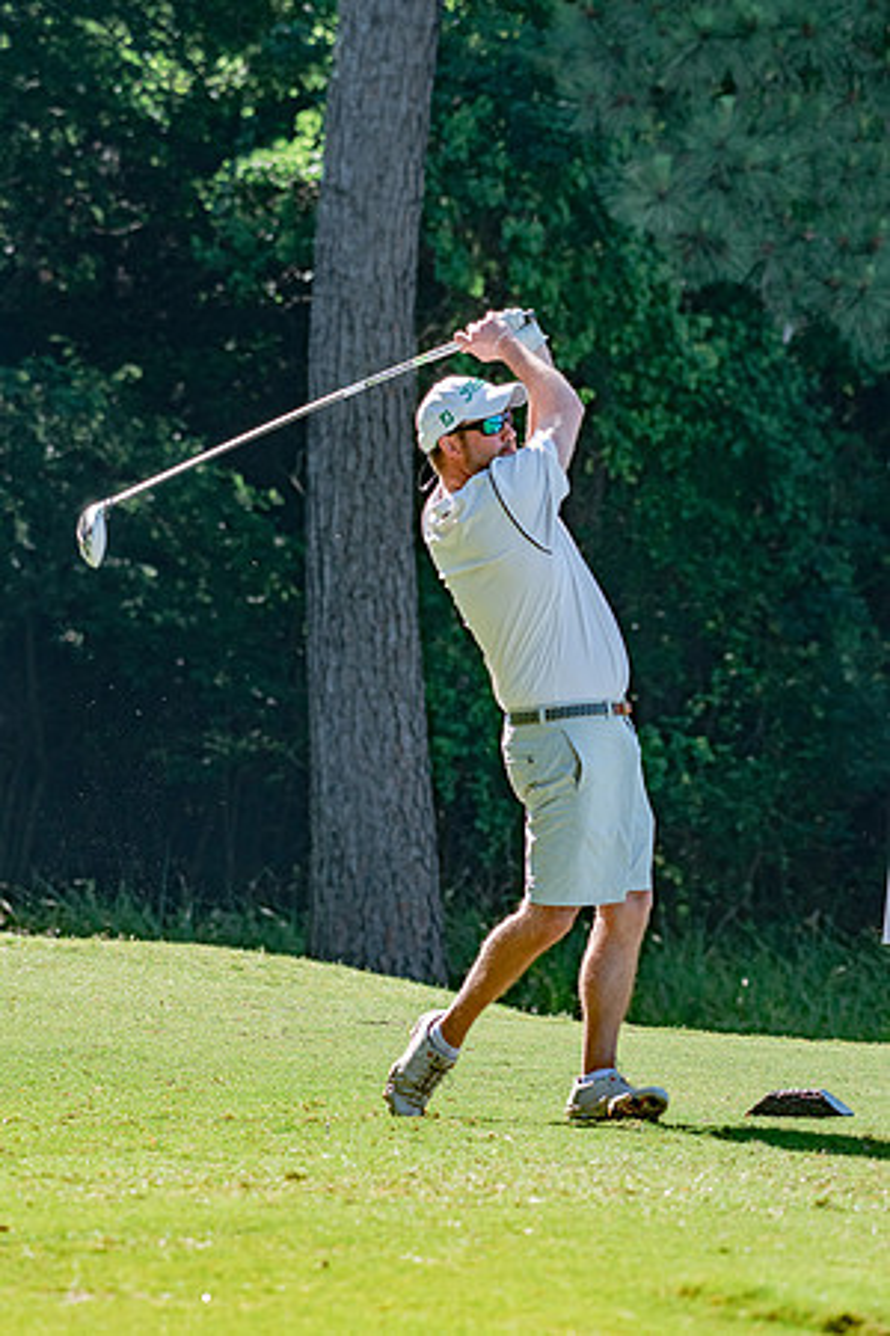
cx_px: 445
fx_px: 11680
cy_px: 668
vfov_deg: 6.5
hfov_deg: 4.4
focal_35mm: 315
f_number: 5.6
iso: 400
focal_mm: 210
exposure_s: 1/640
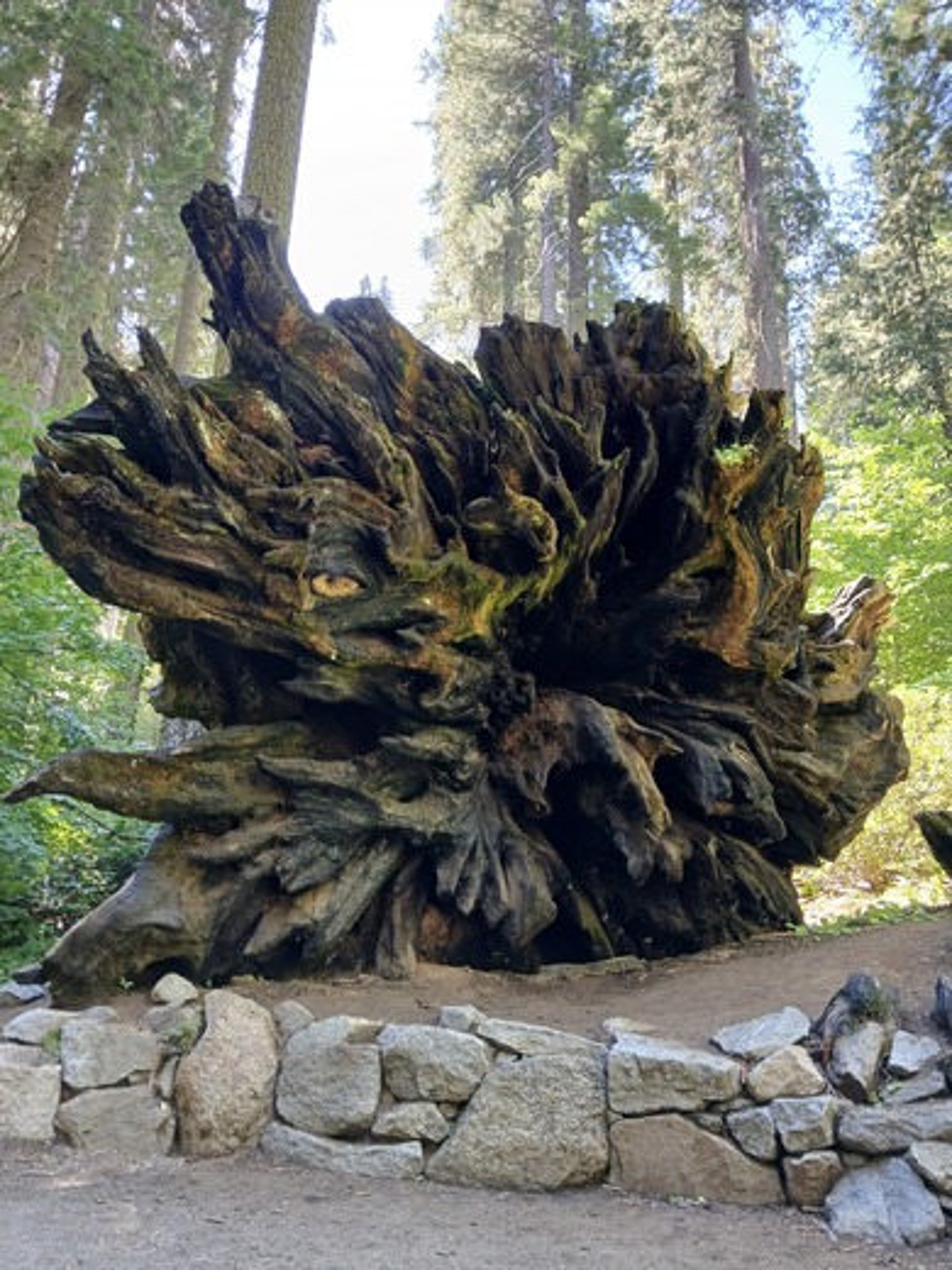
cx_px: 476
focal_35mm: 26
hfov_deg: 53.1
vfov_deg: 67.3
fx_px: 953
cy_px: 635
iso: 125
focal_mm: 3.98
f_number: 1.8
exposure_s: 1/60
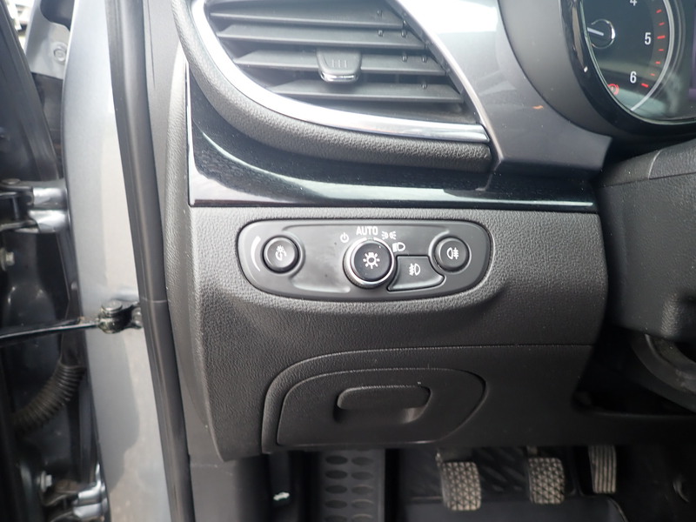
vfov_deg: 54.9
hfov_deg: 69.4
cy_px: 261
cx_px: 348
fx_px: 503
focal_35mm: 25
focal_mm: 4.5
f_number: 2
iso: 100
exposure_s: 1/80
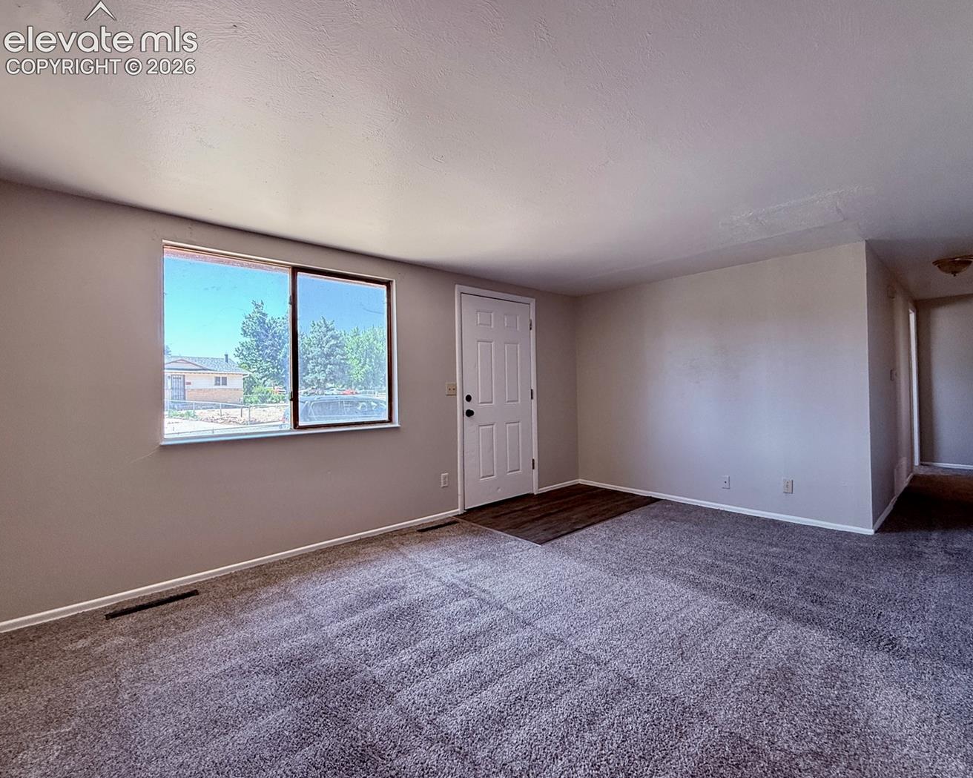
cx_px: 528
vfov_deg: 84.0
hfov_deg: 96.6
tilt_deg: +1.4
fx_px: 432
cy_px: 383
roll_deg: -1.4
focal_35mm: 15
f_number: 2.2
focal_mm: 2.22
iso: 125
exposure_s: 1/120
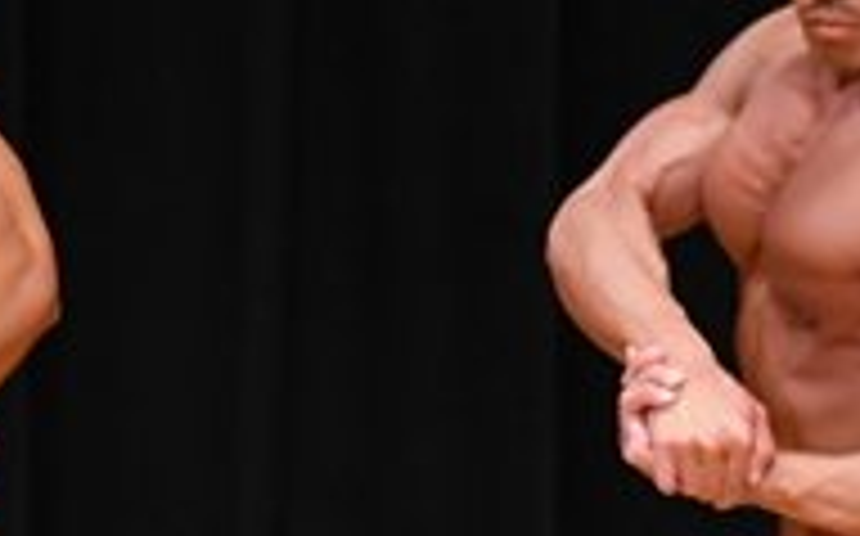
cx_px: 741
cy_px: 653
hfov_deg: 1.8
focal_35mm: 1181
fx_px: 27656
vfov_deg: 1.1
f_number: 5.6
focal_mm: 190
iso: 3200
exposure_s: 1/400
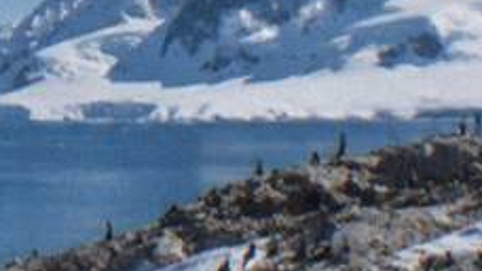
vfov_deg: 2.5
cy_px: 343
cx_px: 89
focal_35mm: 483
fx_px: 6170
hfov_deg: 4.5
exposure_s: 1/3200
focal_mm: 105
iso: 320
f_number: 4.5
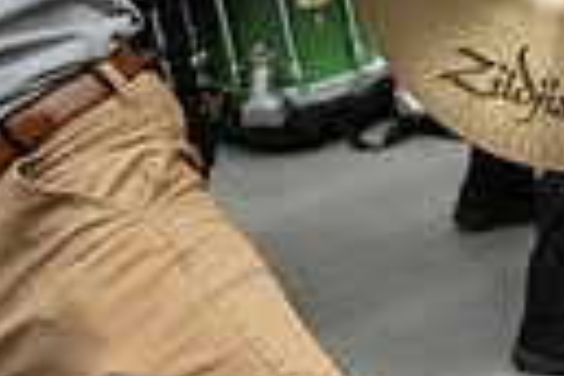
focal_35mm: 108
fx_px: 1692
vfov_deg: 11.9
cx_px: 1027
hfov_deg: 16.0
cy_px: -251
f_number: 4
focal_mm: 24
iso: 10000
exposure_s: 1/500
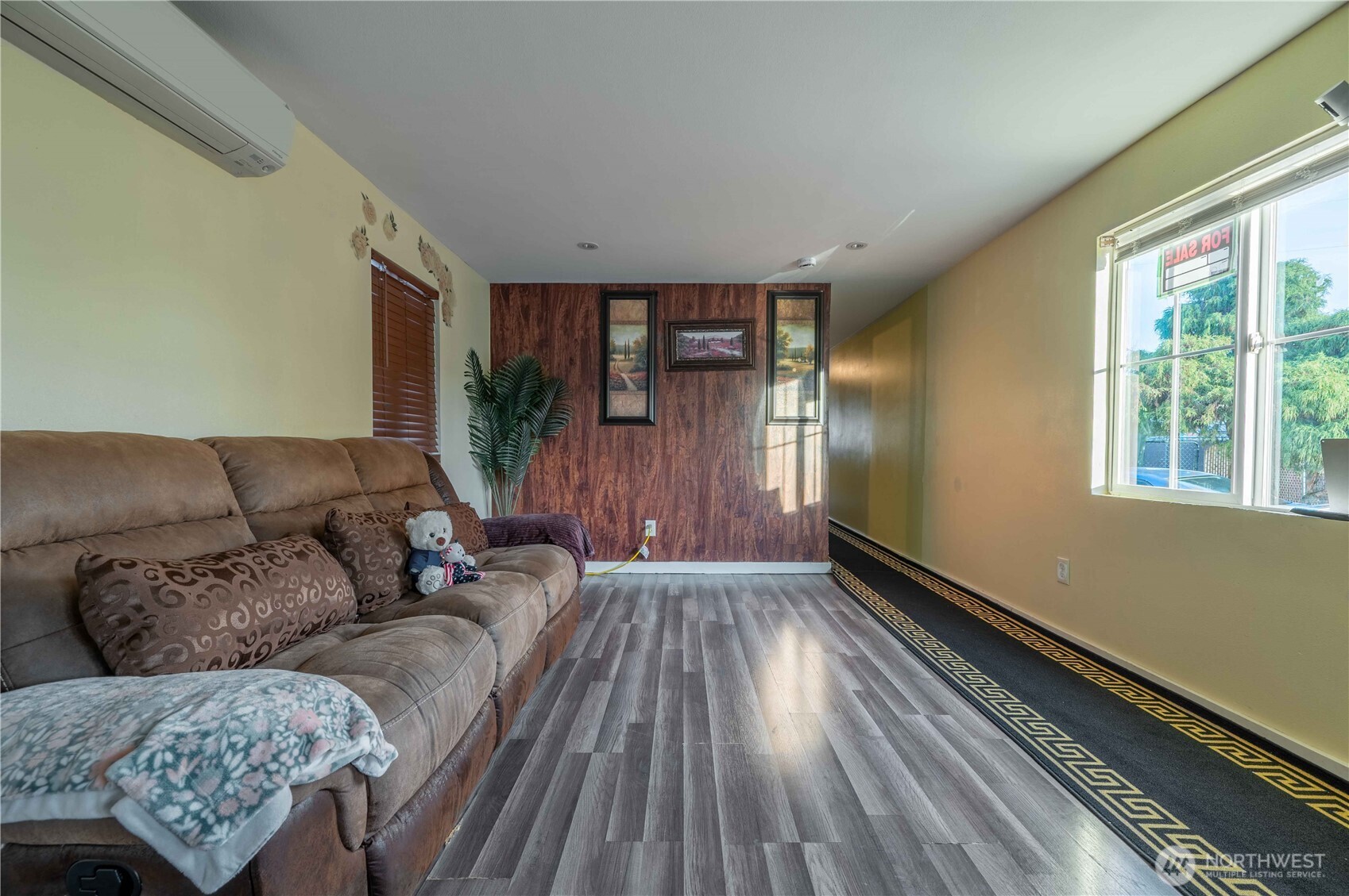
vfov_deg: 81.1
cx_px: 674
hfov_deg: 104.3
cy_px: 448
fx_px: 524
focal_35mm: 14
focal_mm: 14
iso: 250
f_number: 8
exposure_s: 1/80
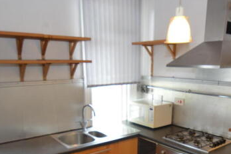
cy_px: 133
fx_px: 218
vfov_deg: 36.8
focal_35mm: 34
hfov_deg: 55.7
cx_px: 127
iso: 800
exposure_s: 1/60
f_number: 3.5
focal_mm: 12
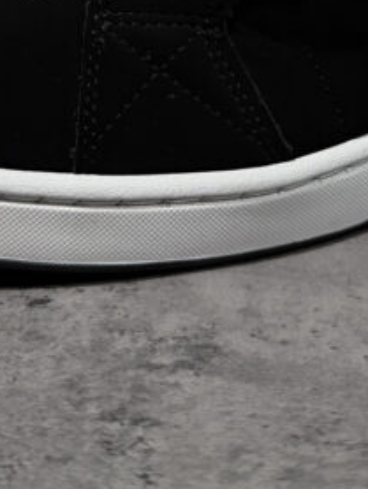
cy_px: -67
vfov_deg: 25.8
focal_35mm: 69
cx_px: 252
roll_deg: +0.8
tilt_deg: -11.3
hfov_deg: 21.2
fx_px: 977
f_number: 1.78
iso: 500
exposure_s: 1/60
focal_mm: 6.76
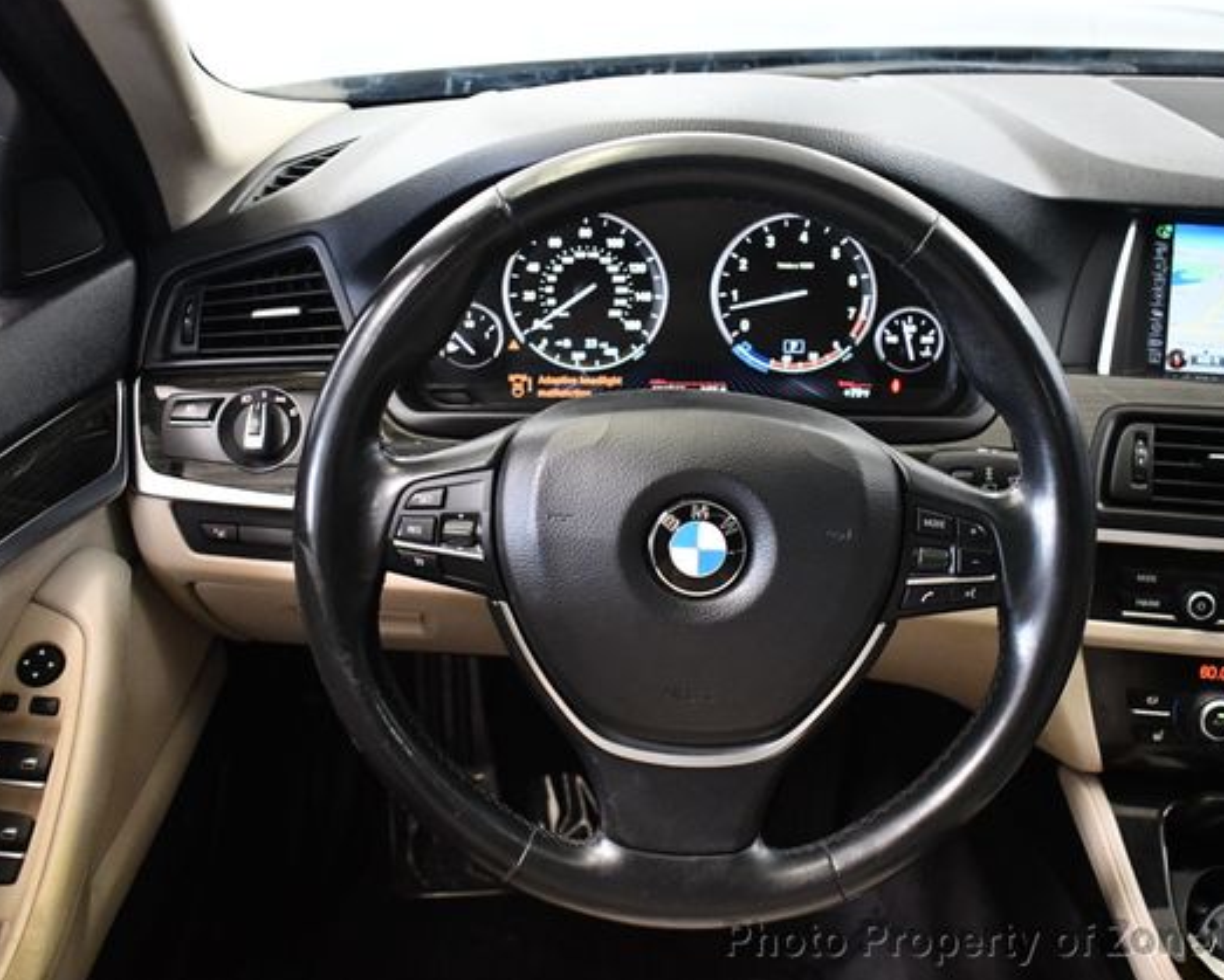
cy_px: 484
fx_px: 1414
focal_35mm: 39
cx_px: 695
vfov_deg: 38.3
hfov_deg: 46.7
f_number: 3.8
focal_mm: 23
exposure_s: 1/60
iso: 4000
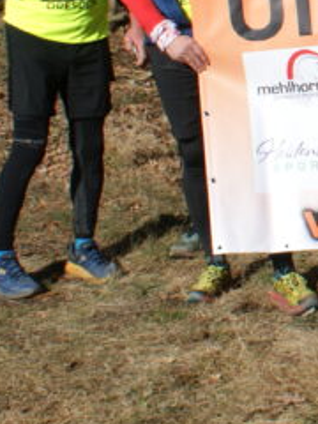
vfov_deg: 13.9
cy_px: 62
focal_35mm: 141
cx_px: 716
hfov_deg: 9.5
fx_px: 1727
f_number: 10
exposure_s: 1/250
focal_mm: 24
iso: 100
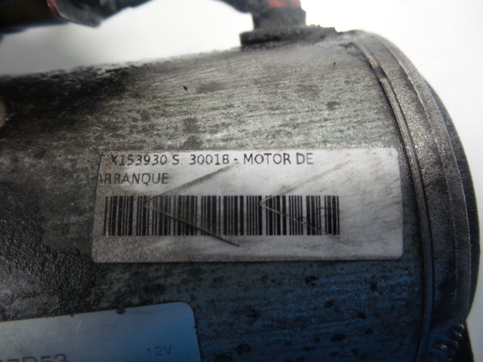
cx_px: 242
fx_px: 321
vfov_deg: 58.9
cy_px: 181
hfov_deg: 73.9
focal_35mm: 23
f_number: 2.8
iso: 100
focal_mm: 4.1
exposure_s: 1/40
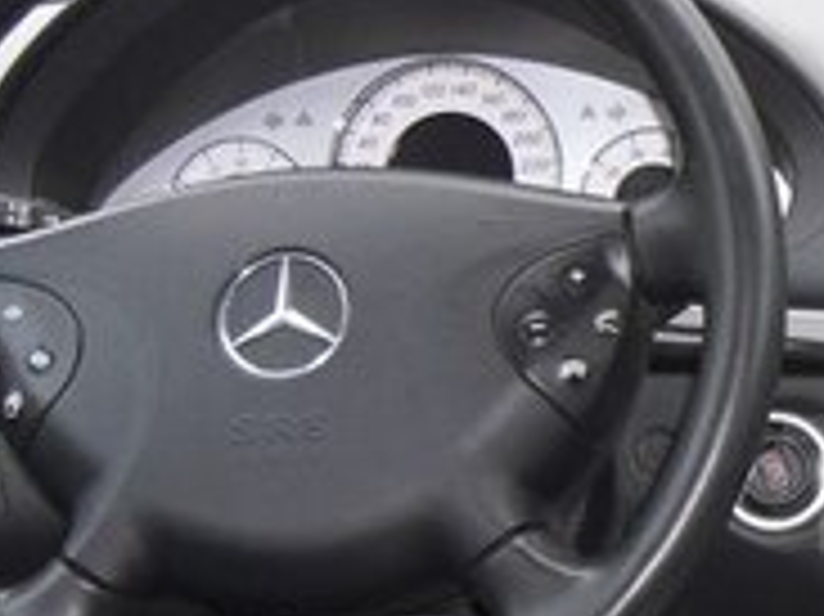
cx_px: 1243
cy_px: 483
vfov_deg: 10.8
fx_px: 3259
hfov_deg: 13.6
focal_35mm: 137
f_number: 2.8
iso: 100
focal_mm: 7.9
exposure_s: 1/60
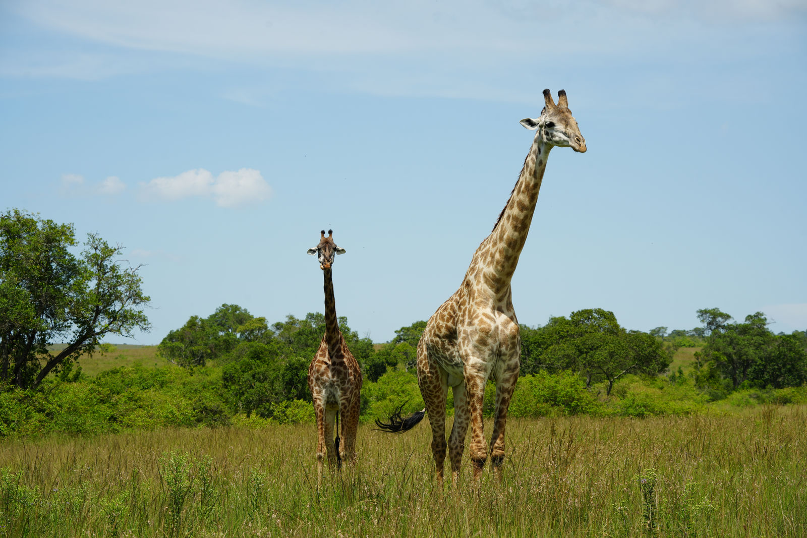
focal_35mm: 115
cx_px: 404
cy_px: 269
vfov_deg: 11.9
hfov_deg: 17.8
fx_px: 2578
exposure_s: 1/200
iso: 100
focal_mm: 115
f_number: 10
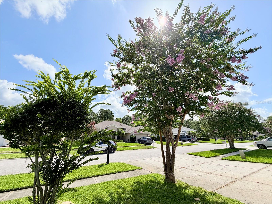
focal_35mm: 14
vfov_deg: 85.7
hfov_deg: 102.1
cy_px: 102
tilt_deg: +16.4
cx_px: 136
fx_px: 110
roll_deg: +0.0
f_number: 2.2
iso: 20
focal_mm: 2.22
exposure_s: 1/1848
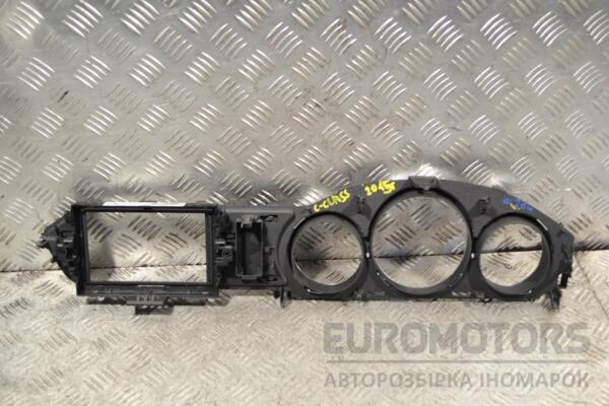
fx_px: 736
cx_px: 304
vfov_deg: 30.8
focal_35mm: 44
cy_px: 203
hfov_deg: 45.0
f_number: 4.5
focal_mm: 29
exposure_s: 1/30
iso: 220
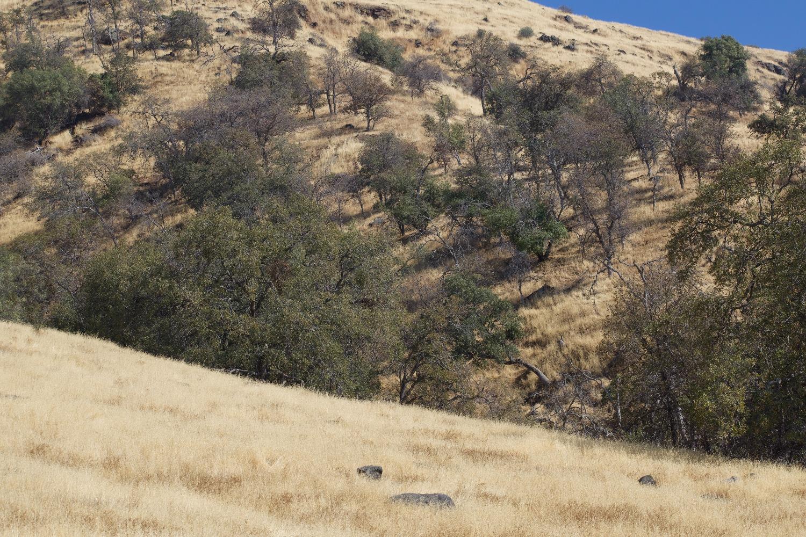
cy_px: 268
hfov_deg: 19.5
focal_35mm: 105
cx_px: 403
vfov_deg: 13.0
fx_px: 2351
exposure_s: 1/400
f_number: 10
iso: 200
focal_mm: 70
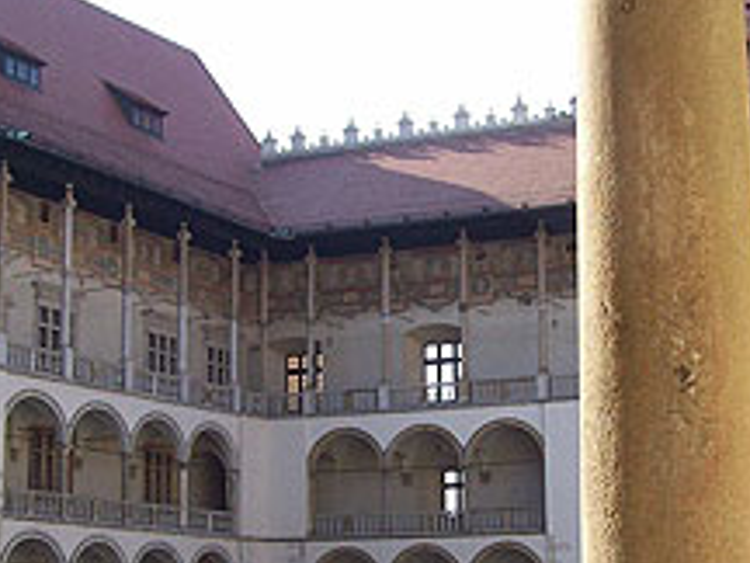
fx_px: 1625
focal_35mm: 75
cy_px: 351
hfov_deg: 26.0
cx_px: 431
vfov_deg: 19.6
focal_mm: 6
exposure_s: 1/466
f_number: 2.7
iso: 80
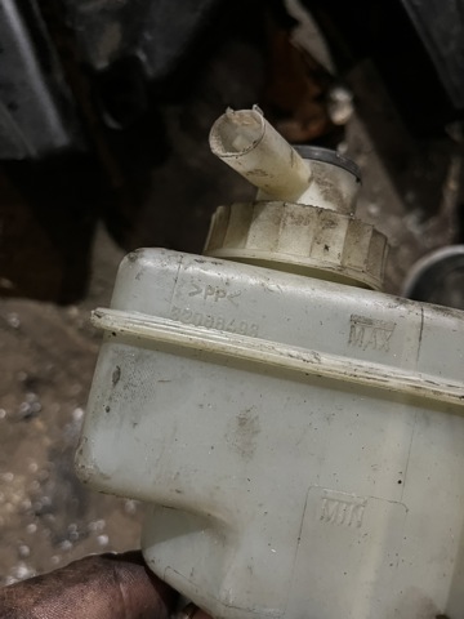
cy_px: 310
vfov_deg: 67.3
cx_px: 232
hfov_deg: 53.1
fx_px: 465
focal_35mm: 26
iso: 640
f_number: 1.6
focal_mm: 5.1
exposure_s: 1/25
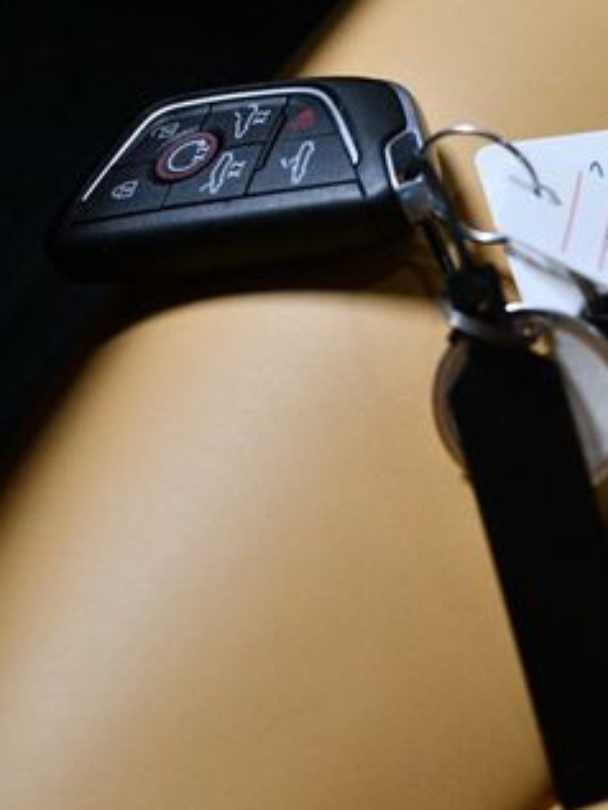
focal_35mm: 64
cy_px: 348
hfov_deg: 22.9
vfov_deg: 30.2
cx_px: 381
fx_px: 1498
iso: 3600
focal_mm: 22
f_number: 3.8
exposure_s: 1/60
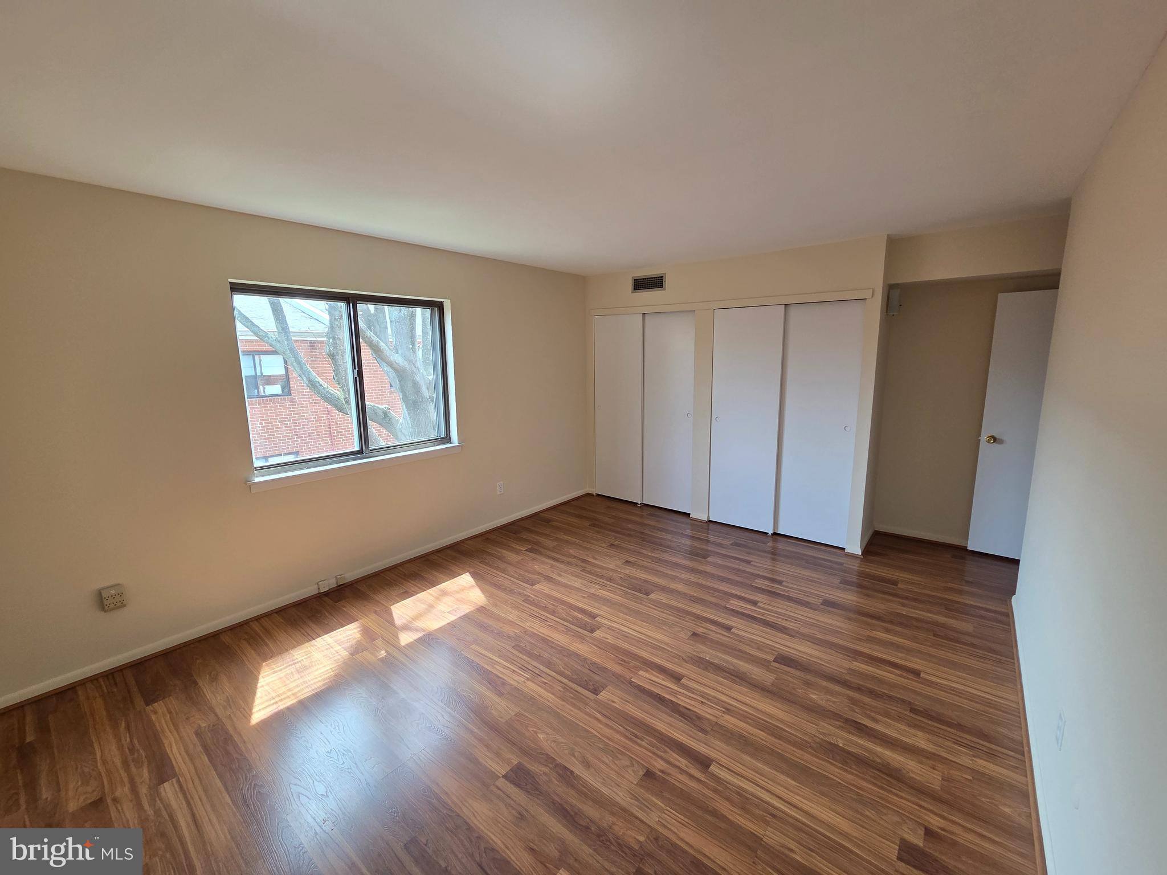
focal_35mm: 13
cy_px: 438
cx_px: 584
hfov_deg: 106.2
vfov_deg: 89.9
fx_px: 438
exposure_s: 1/120
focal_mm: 2.2
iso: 125
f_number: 2.2
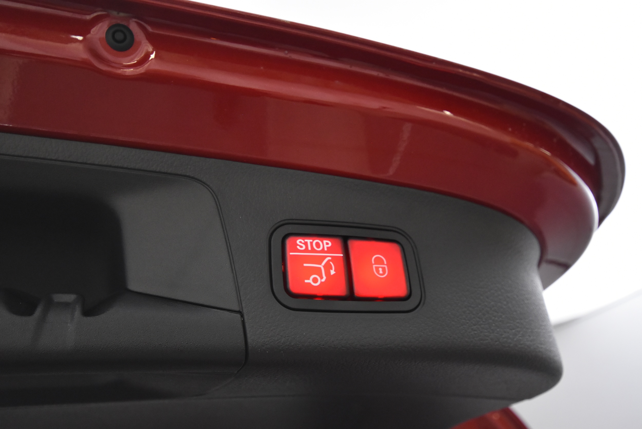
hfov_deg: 61.9
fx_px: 535
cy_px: 214
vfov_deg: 43.7
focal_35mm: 30
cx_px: 321
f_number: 5.6
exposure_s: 1/60
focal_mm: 20
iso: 3200
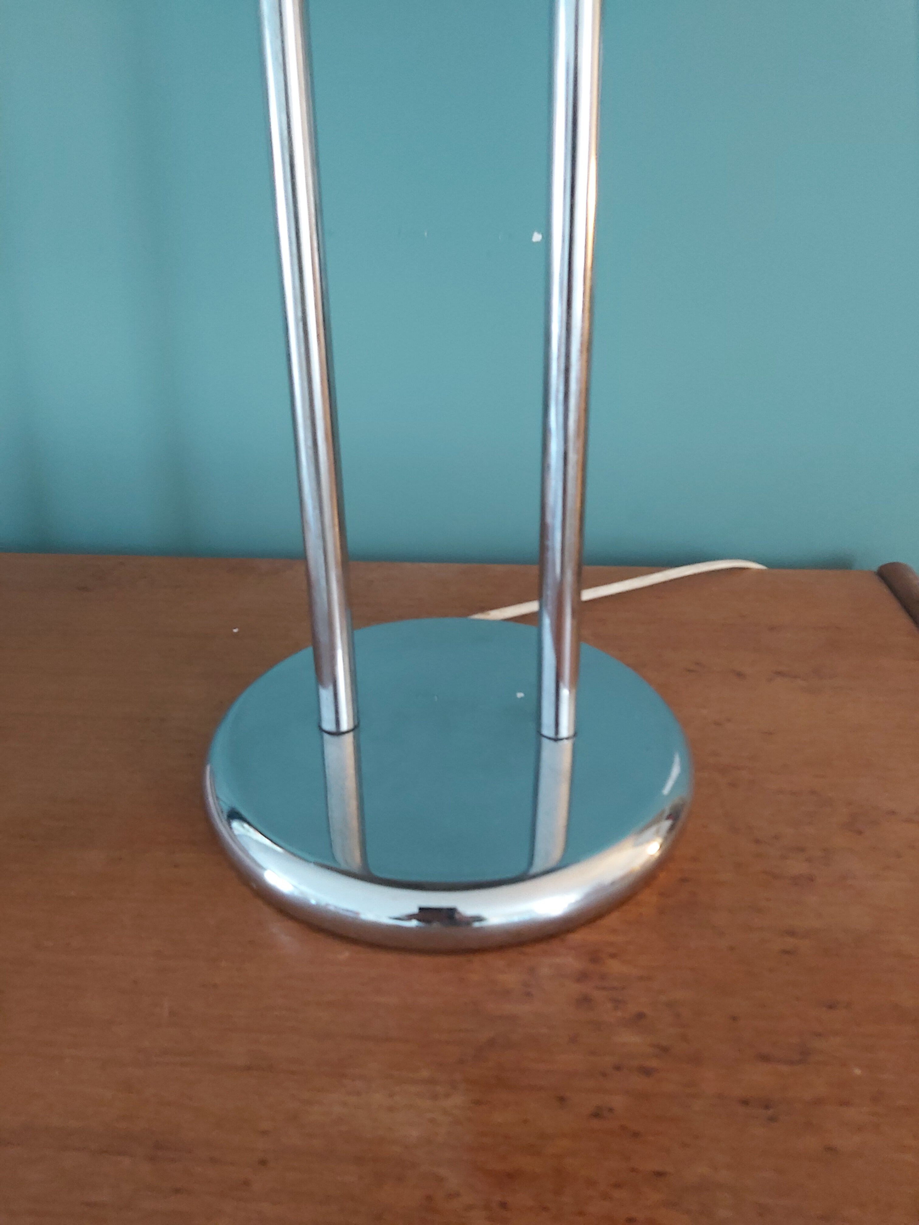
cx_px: 460
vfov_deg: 67.3
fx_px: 920
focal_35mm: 26
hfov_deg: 53.1
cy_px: 612
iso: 800
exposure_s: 1/20
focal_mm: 3.92
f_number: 1.7
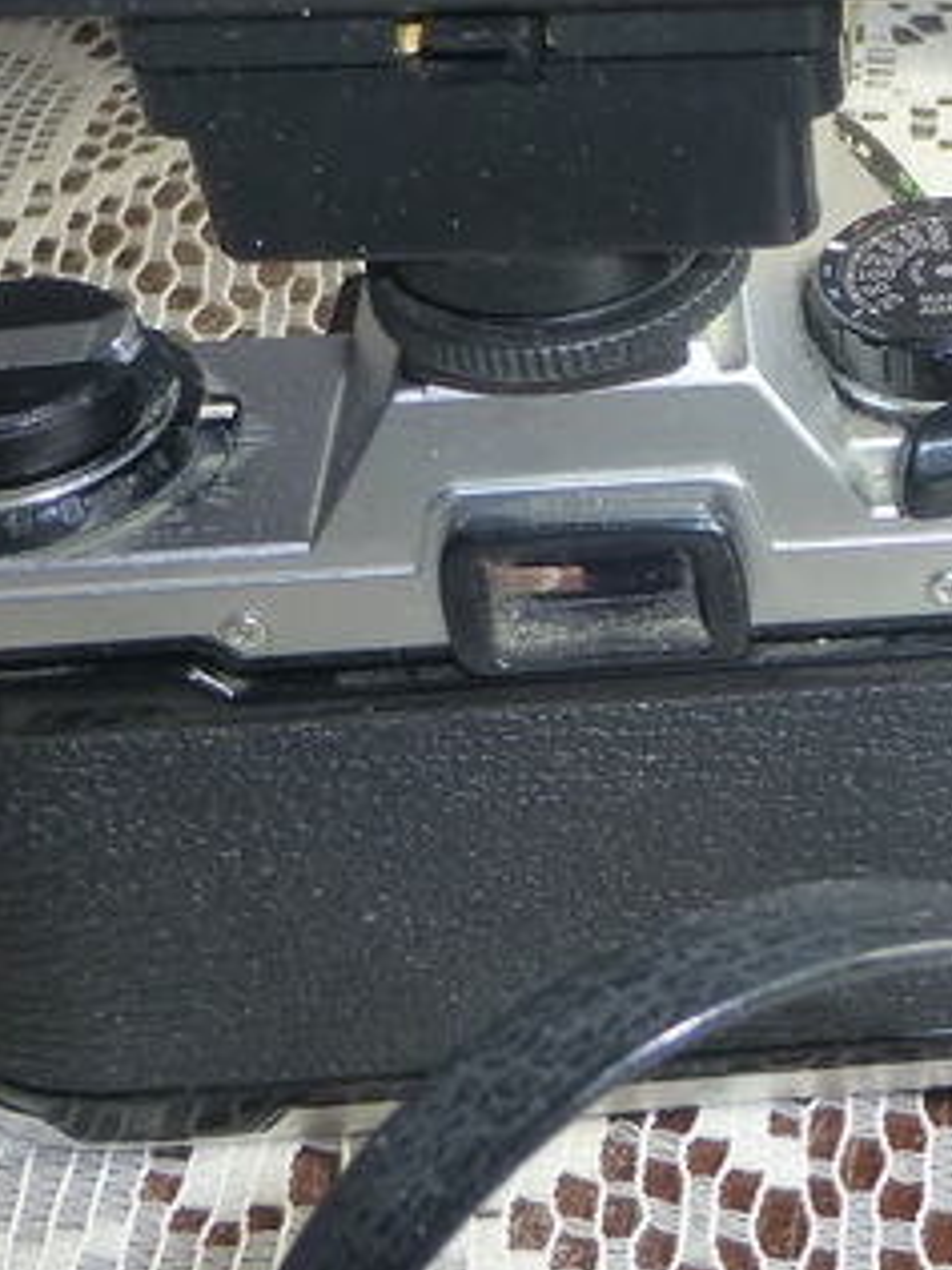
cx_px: 1257
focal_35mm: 79
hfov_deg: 17.4
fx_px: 2897
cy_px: 334
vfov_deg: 24.5
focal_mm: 4.4
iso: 160
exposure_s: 1/125
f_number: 3.3
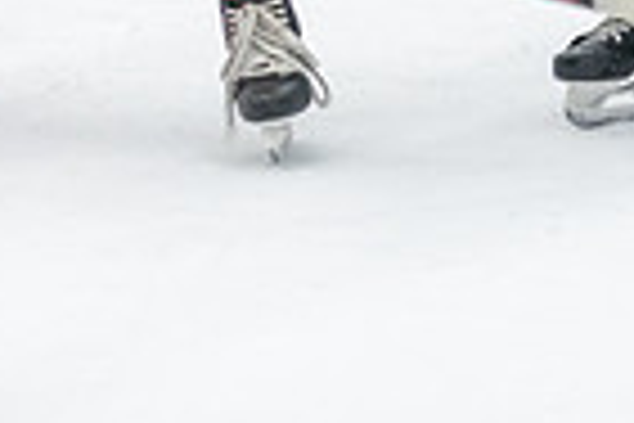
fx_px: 6745
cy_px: -304
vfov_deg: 3.6
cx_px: 353
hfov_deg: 5.4
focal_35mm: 383
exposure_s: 1/800
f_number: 2.8
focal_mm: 75
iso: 3200
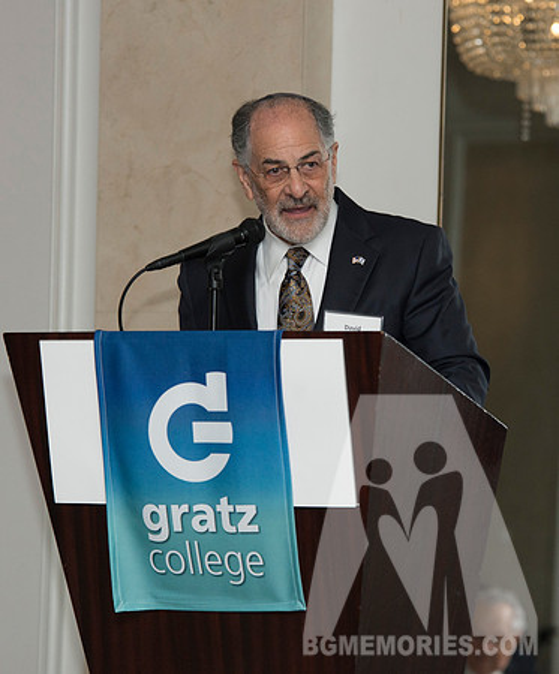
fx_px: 4844
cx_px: 308
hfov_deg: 6.6
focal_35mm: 239
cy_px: 311
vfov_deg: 8.0
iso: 1000
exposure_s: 1/125
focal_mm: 160
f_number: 5.6
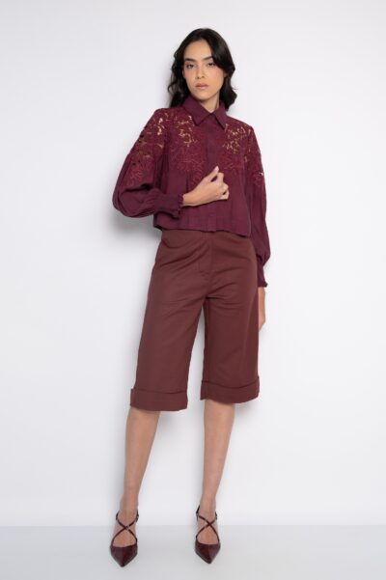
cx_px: 193
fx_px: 708
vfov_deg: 44.5
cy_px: 290
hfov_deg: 30.5
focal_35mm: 44
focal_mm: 44
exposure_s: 1/125
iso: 250
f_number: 5
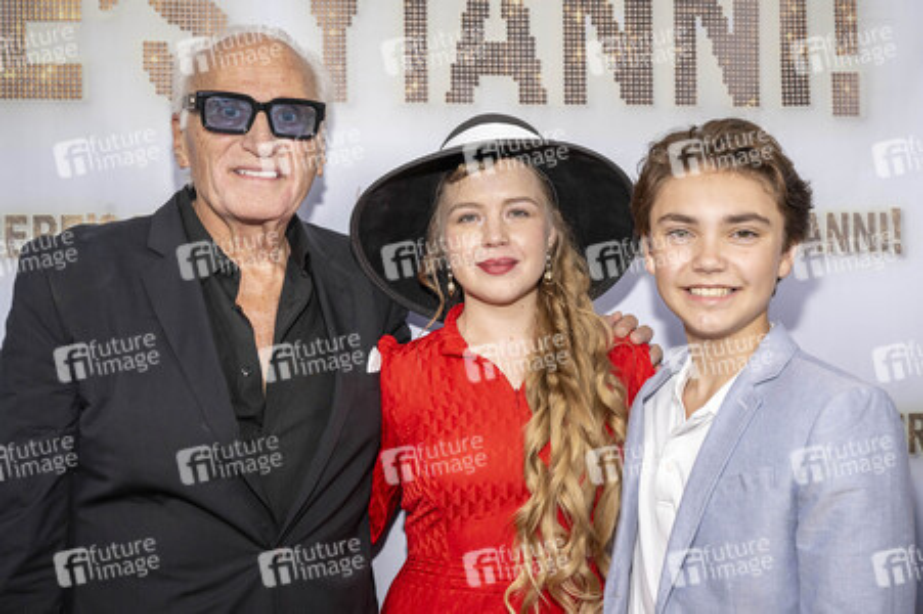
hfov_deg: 50.7
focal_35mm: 38
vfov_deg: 35.0
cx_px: 462
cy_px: 307
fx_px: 974
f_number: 6.3
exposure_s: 1/200
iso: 640
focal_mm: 38
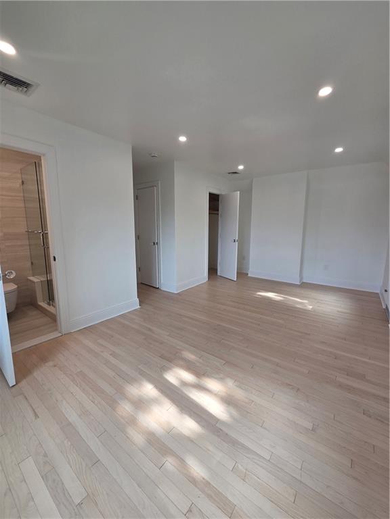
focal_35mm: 13
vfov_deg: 106.2
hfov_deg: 89.9
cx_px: 195
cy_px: 260
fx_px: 195
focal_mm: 2.2
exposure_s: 1/99.8
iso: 50
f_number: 2.2
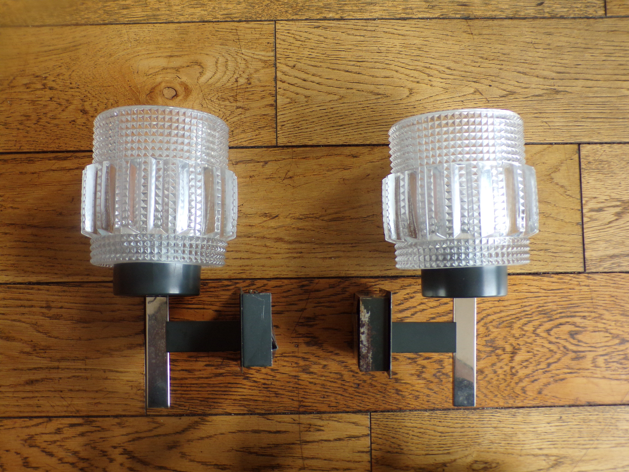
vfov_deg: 38.7
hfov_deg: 50.1
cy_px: 236
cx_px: 314
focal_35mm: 37
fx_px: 672
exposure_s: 1/34
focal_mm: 6.6
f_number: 3.3
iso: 126
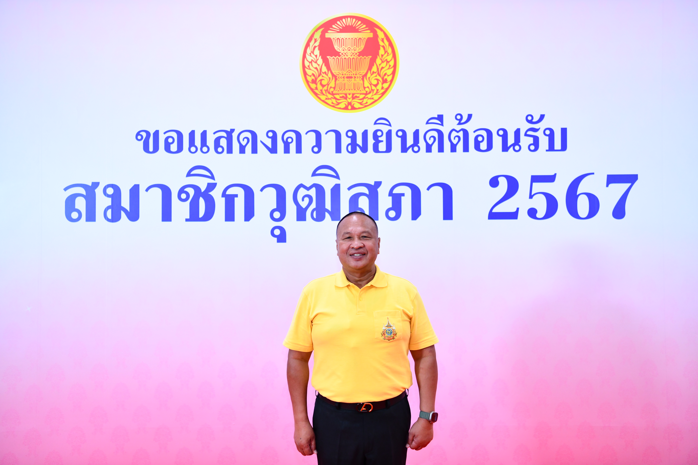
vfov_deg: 29.2
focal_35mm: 46
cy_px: 232
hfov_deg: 42.7
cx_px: 349
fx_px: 892
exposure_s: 1/100
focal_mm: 46
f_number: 3.2
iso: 1600
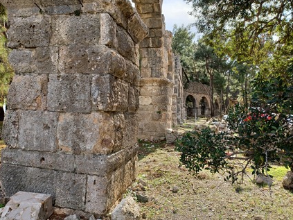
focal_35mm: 26
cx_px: 152
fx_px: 220
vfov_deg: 53.0
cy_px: 108
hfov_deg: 67.3
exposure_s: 1/145
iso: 32
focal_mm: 4.6
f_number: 1.8
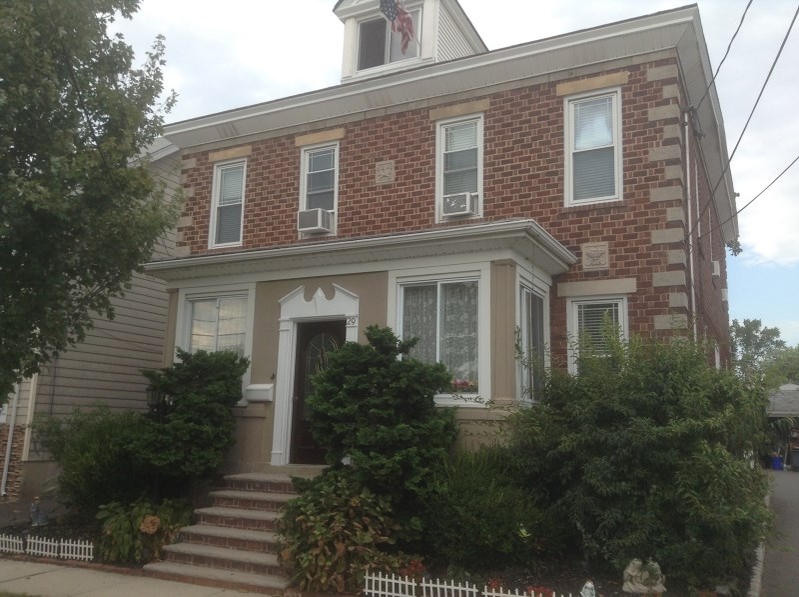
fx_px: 760
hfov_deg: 55.4
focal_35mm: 33
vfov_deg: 42.8
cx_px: 400
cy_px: 298
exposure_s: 1/284
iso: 25
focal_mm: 3.3
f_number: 2.4
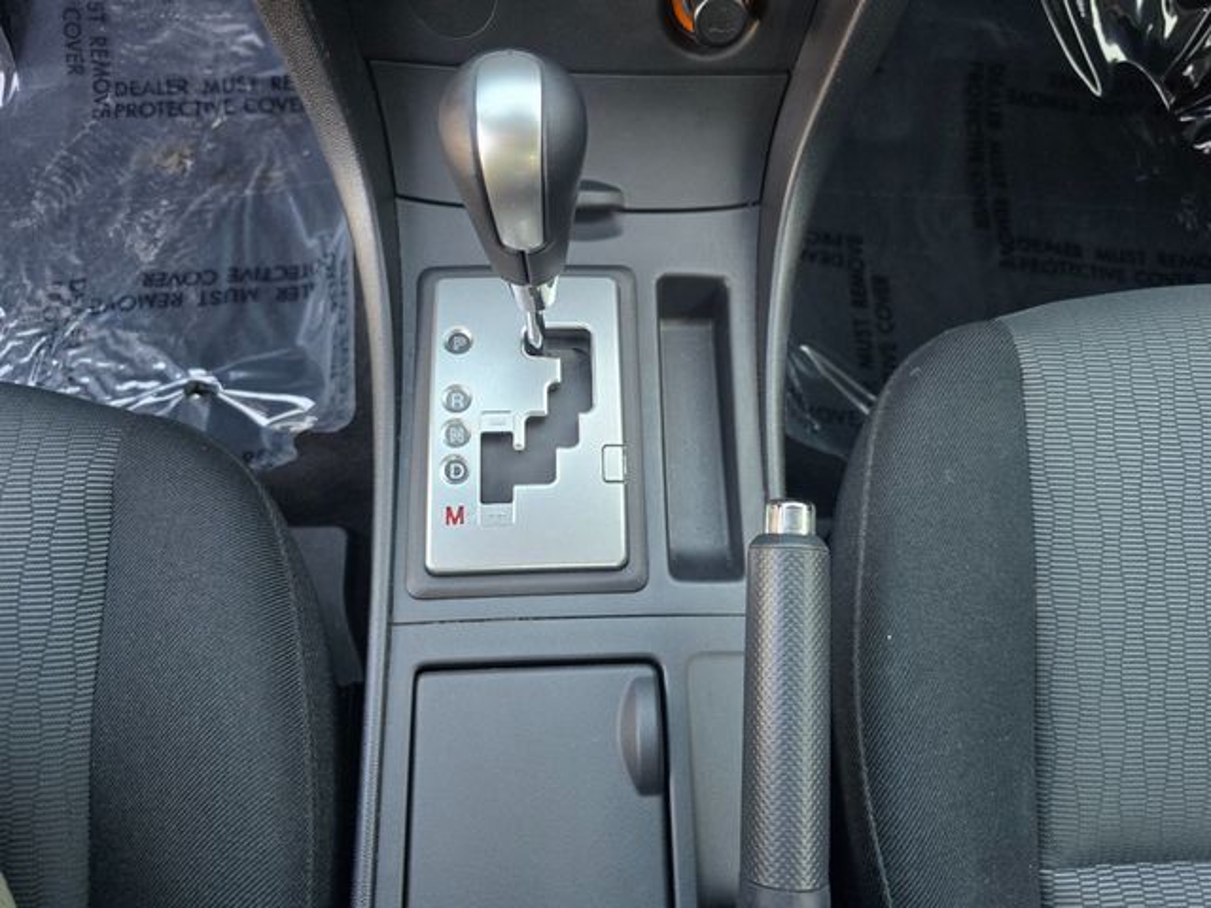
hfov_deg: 73.9
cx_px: 606
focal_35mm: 23
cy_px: 454
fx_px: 805
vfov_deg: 58.9
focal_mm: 6.3
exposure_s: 1/120
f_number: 1.7
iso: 320
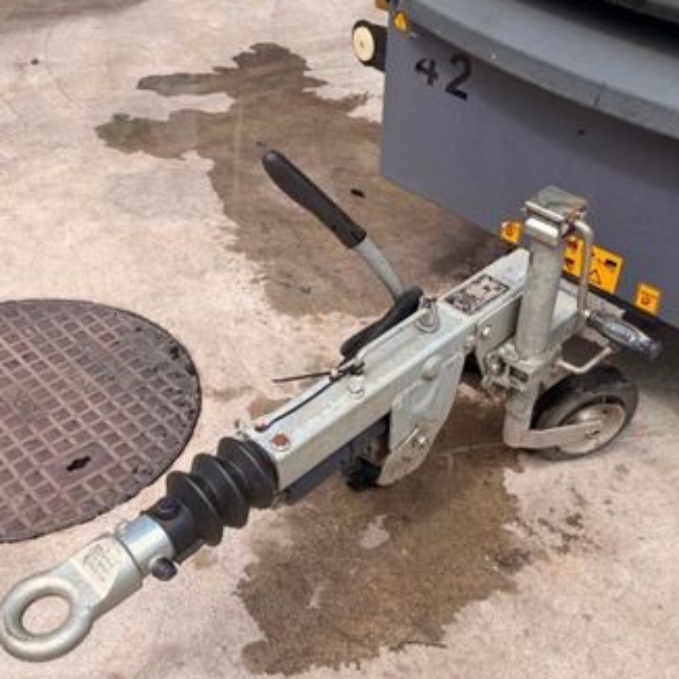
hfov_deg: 42.8
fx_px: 865
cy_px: 344
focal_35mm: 39
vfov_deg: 42.8
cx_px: 308
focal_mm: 6.76
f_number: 1.78
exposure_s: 1/2801
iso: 80
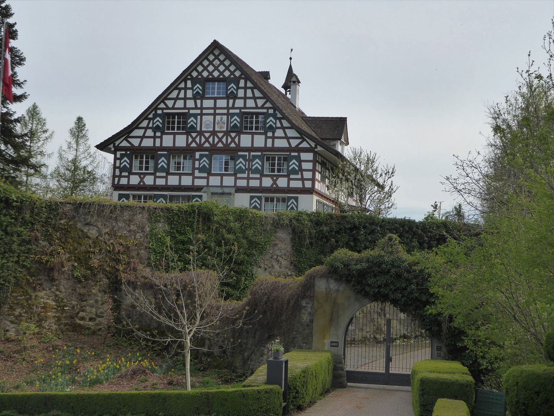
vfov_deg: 24.0
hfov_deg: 31.7
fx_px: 976
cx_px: 277
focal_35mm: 61
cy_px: 208
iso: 160
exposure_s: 1/500
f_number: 4.3
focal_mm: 10.9
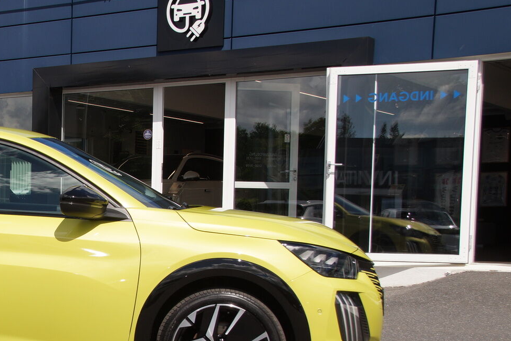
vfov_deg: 19.0
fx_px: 1008
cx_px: 20
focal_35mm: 71
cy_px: 283
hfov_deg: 27.1
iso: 100
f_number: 8
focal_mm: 24
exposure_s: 1/400
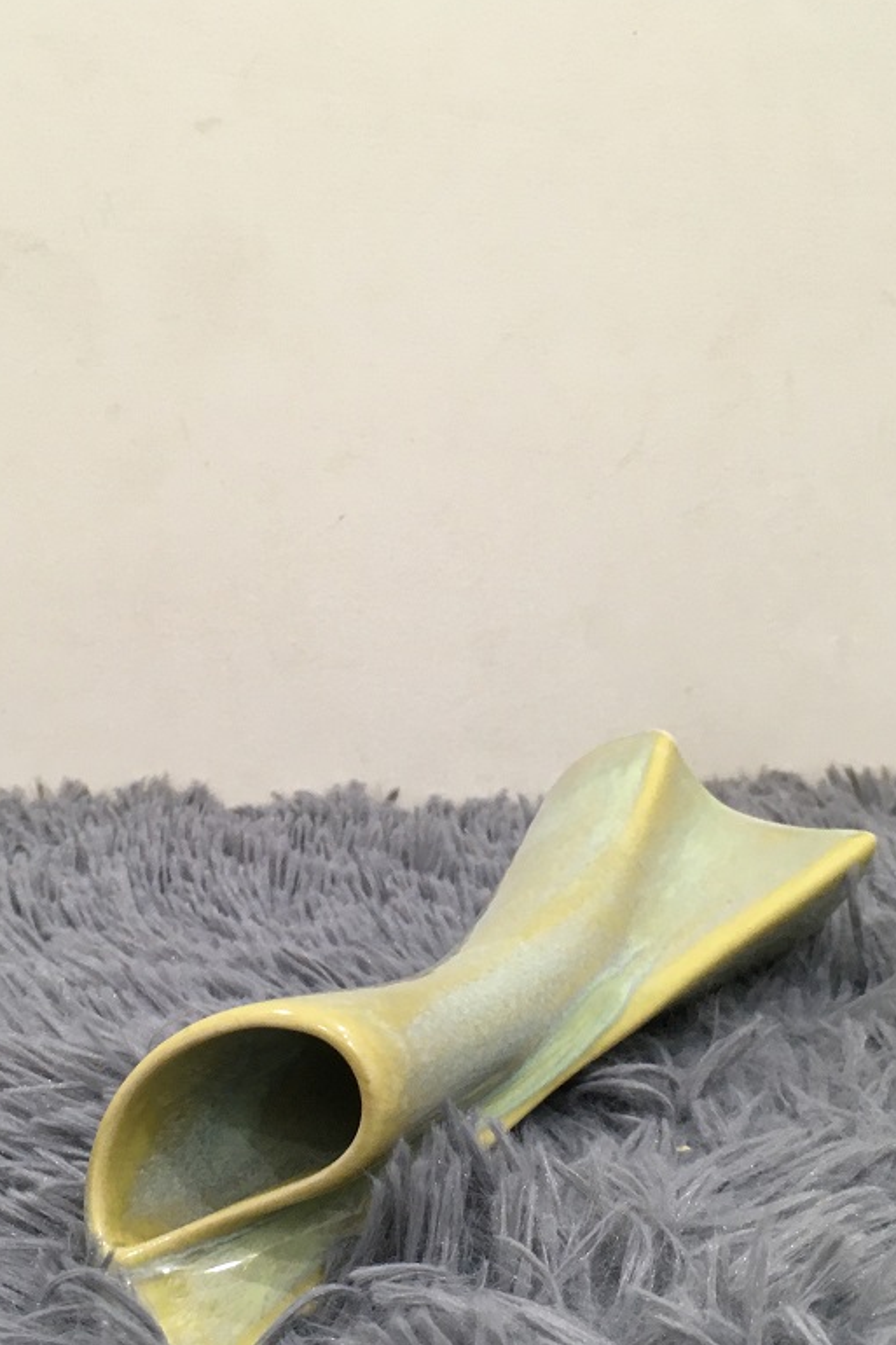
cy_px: 856
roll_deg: -0.1
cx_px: 376
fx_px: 1755
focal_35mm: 47
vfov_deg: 41.6
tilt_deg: -12.8
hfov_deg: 28.6
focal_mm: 4.15
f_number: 2.2
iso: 100
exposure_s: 1/33
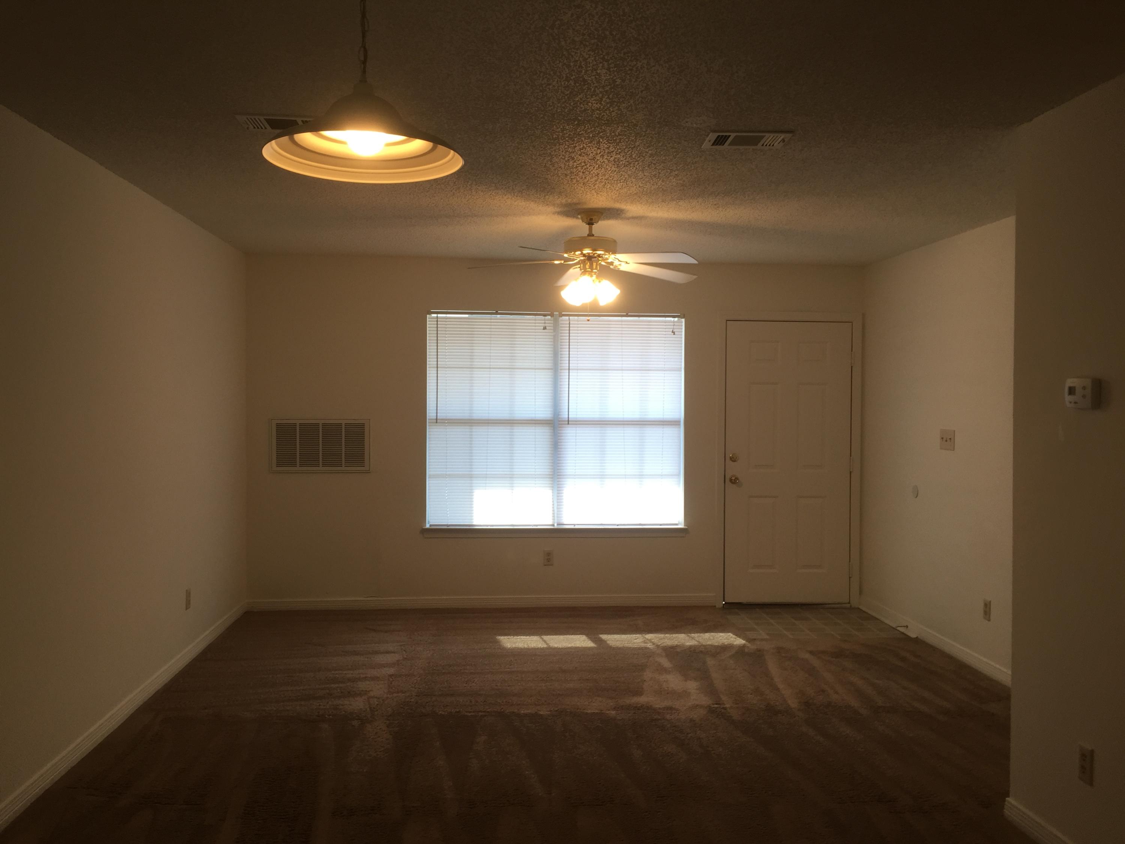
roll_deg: -1.7
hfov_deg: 61.7
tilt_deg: -1.5
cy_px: 422
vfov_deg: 48.2
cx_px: 562
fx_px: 942
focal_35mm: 29
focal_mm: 4.15
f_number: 2.2
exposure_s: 1/40
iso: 32
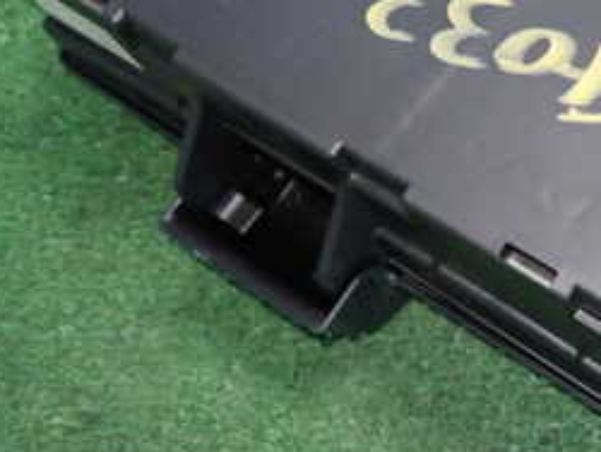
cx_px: 630
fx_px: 1043
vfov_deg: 23.8
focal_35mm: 60
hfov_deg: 29.5
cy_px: 41
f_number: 2
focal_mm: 4.5
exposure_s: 1/30
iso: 500
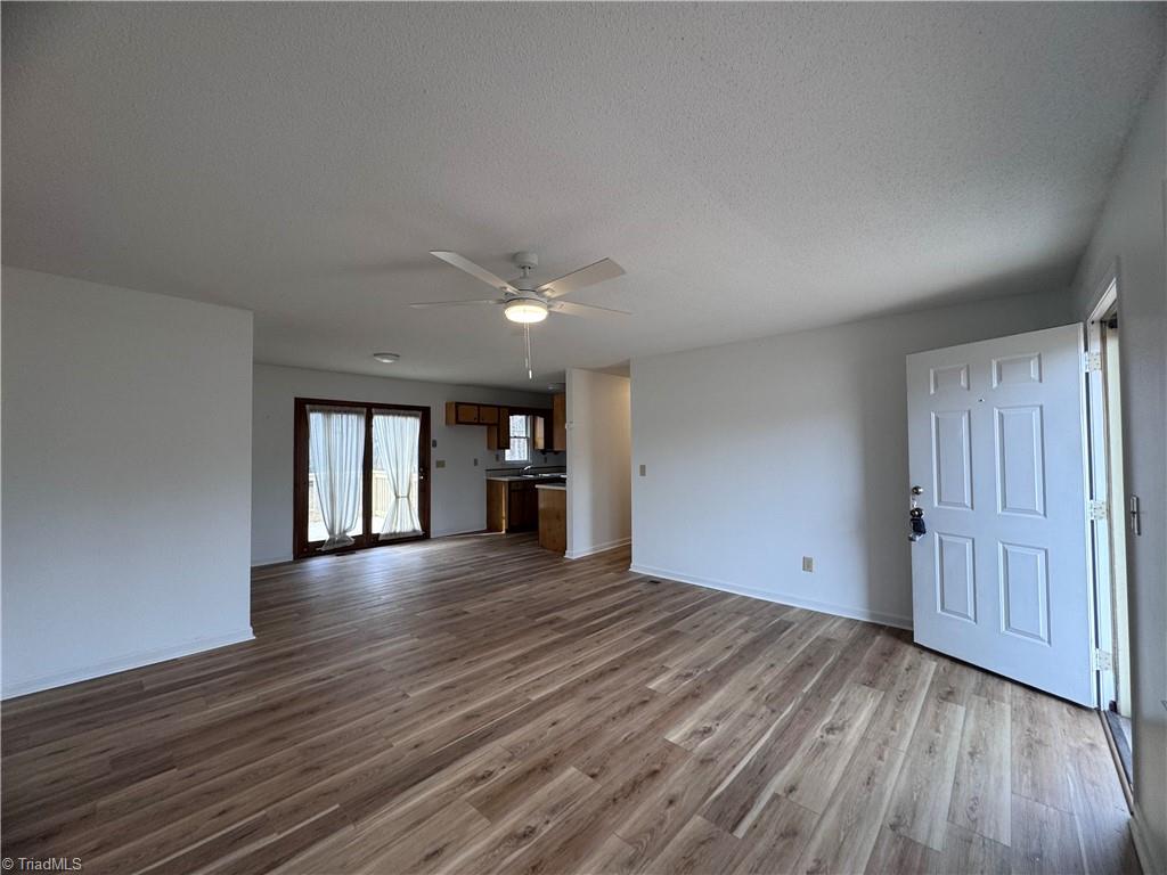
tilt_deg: +0.9
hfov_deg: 102.1
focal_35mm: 14
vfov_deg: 85.7
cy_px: 438
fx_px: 472
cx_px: 584
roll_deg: +0.4
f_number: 2.2
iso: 125
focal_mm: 2.22
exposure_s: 1/120
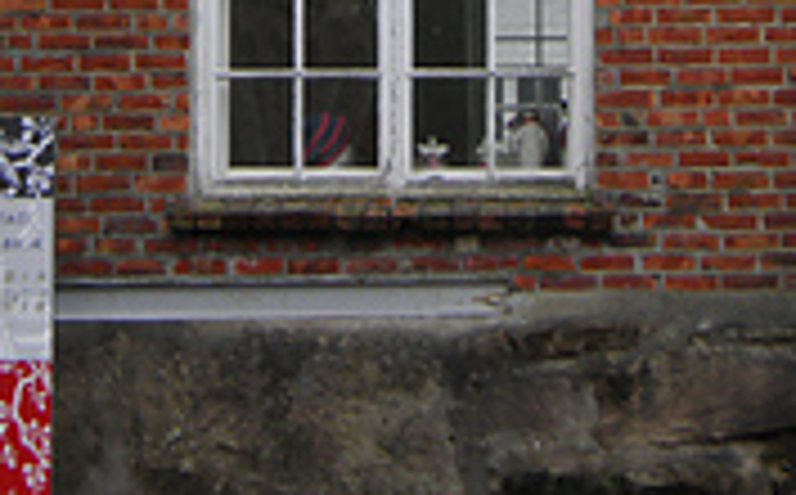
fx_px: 5458
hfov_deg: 8.3
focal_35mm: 252
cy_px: -405
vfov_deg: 5.1
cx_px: 438
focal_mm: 15.2
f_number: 3.9
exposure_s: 1/50
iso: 64
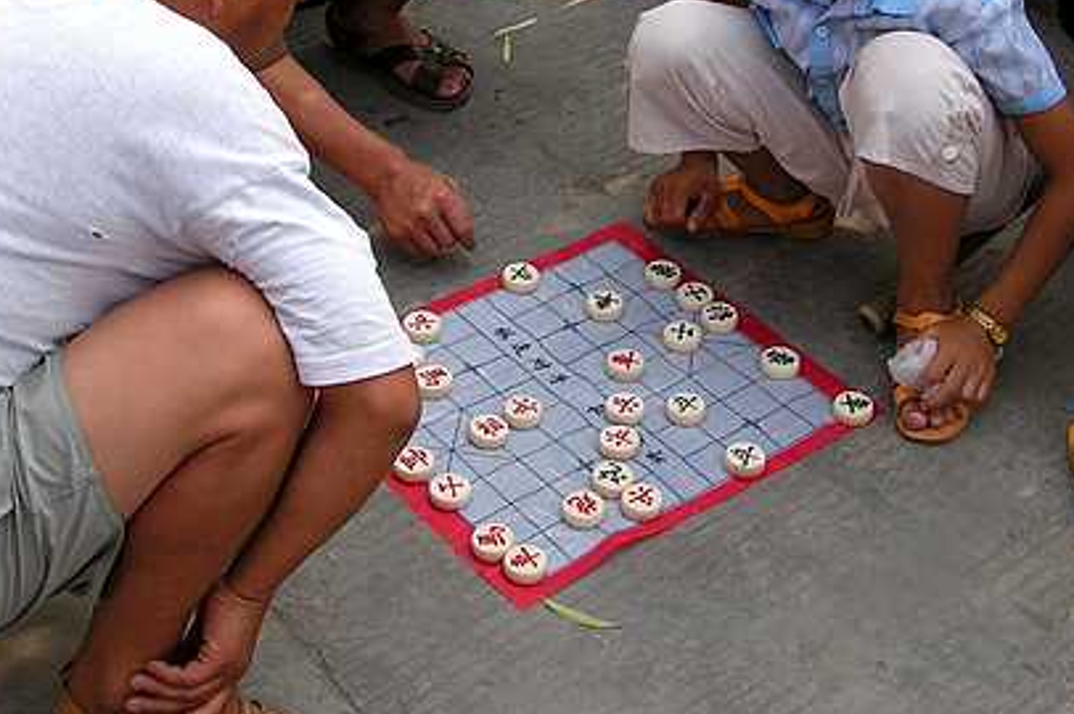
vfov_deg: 20.8
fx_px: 1908
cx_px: 558
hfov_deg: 31.4
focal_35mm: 64
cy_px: 90
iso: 50
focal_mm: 6
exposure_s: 1/160
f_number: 5
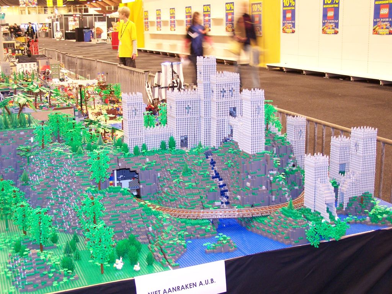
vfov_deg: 28.6
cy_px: 147
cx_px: 196
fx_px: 578
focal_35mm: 51
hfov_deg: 37.5
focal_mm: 8.5
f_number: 3
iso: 140
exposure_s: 1/3
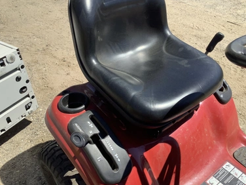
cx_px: 121
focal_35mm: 33
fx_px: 235
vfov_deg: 42.9
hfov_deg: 55.4
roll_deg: -0.5
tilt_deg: -40.1
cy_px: 96
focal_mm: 3.3
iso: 25
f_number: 2.4
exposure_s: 1/876
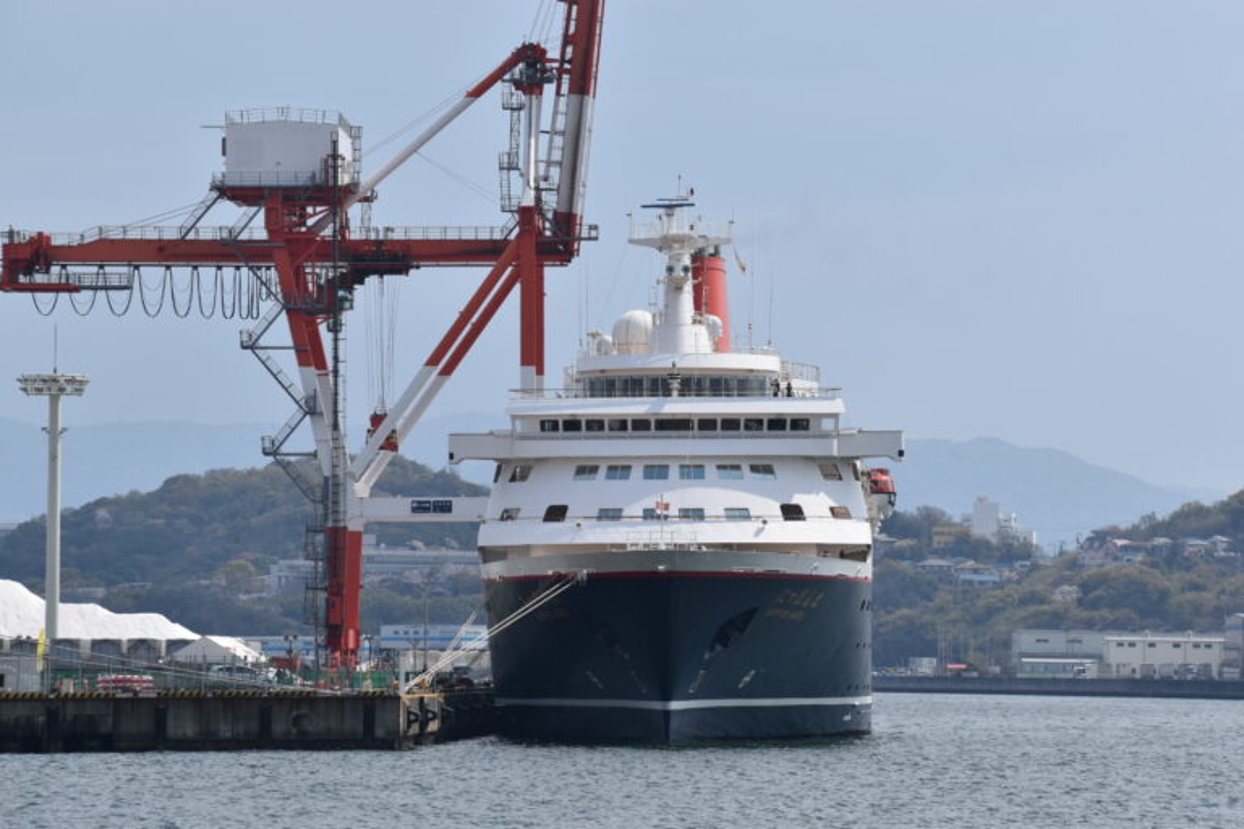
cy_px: 414
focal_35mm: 195
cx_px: 622
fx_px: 6738
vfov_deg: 7.0
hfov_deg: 10.5
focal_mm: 130
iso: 200
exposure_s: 1/500
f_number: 11
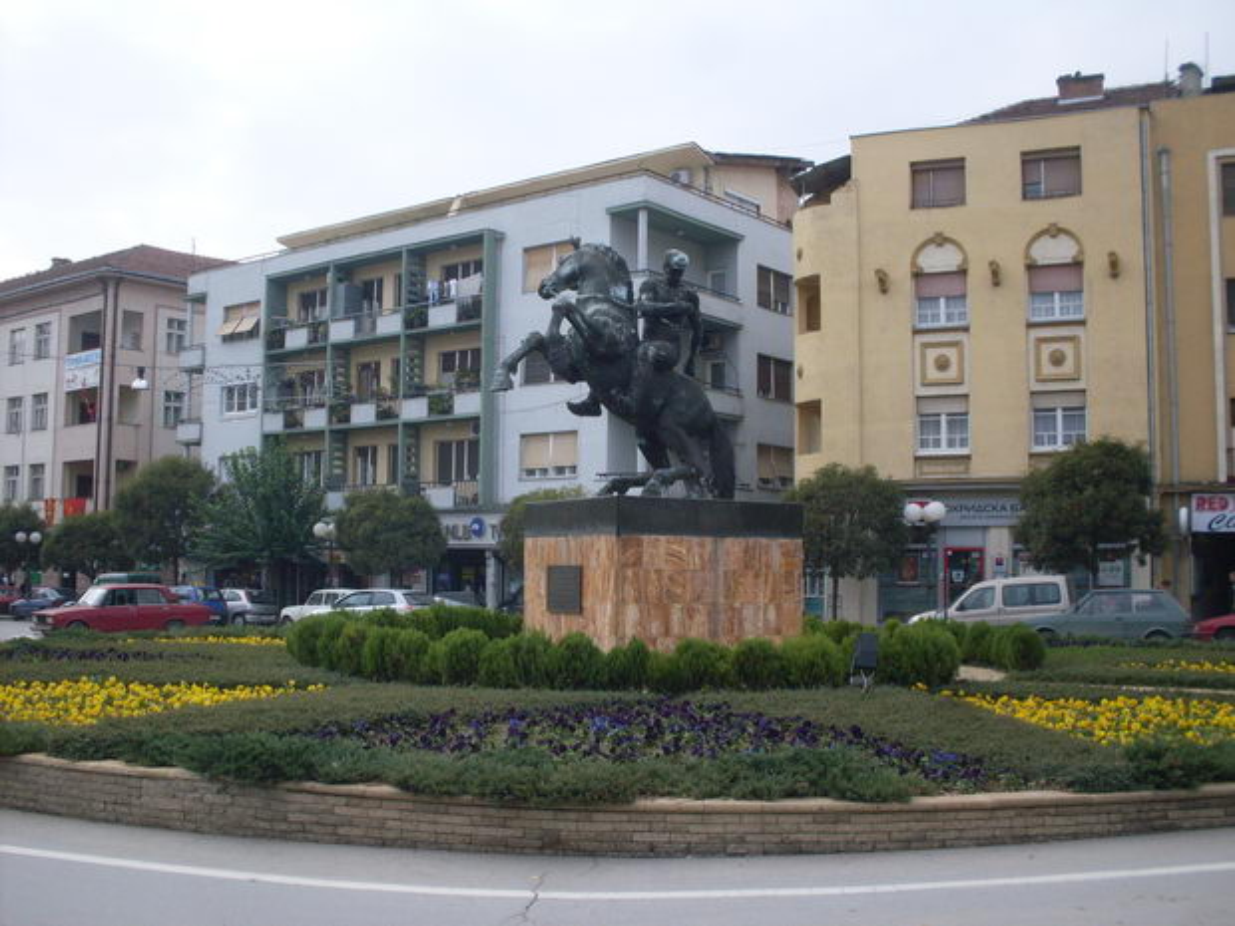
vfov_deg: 37.7
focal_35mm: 38
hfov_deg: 49.0
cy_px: 463
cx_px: 618
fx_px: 1356
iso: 80
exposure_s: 1/125
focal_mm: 6.3
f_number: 8.4
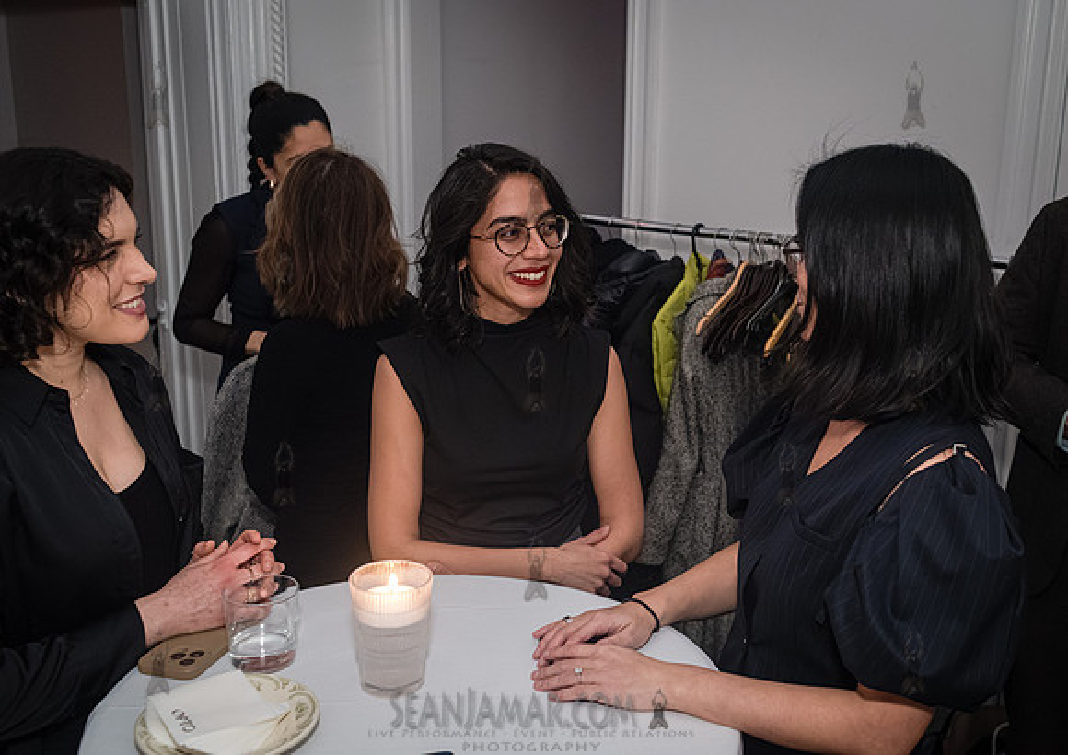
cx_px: 578
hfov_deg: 50.8
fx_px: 1123
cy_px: 370
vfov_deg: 37.1
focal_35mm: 37
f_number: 4.5
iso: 6400
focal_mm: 35
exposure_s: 1/320
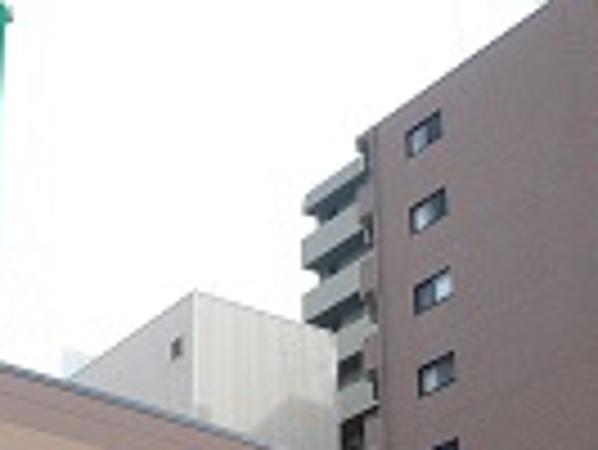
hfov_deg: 23.1
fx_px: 1452
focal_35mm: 84
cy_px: 630
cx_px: 162
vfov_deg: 16.4
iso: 100
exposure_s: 1/500
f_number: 2.8
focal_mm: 4.6
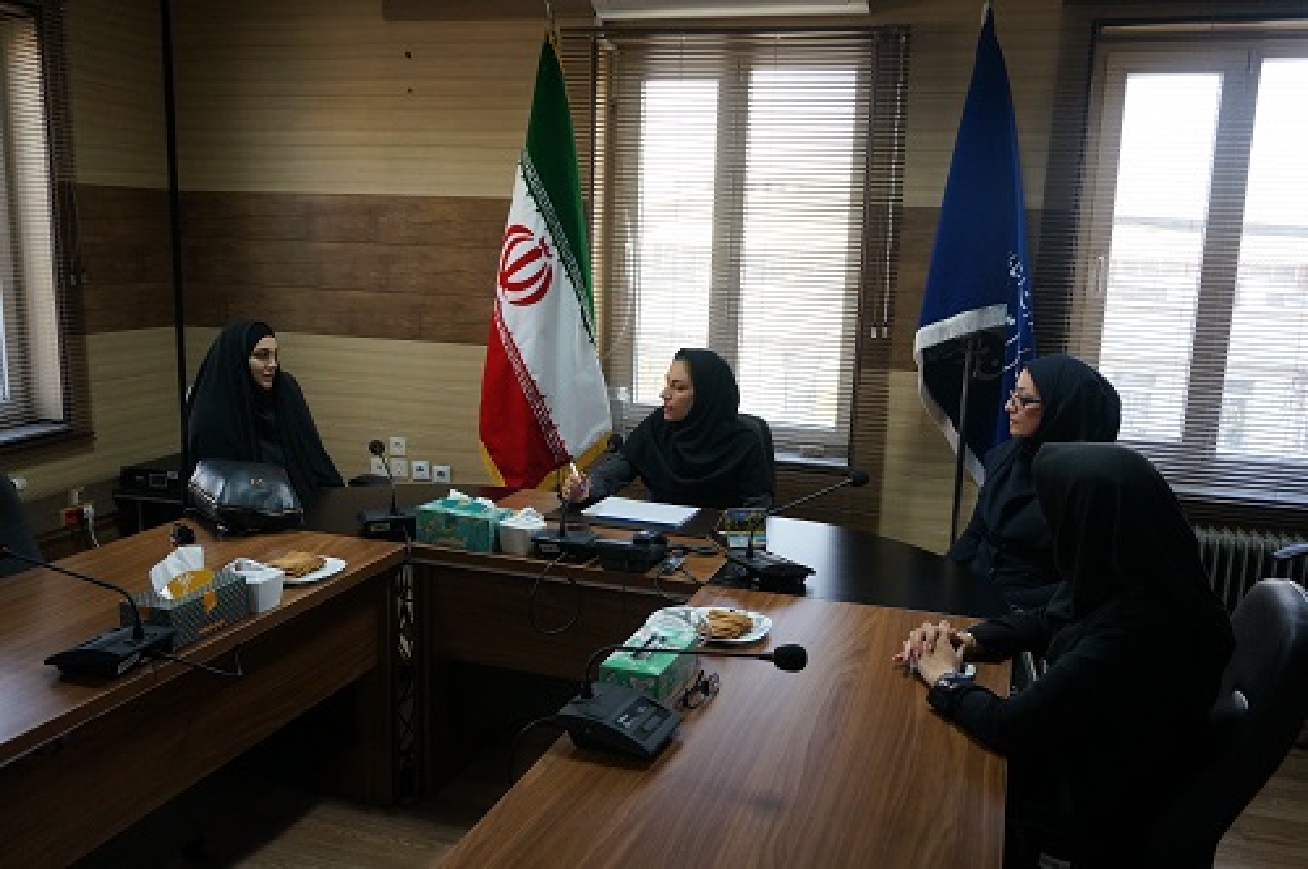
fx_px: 1089
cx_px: 654
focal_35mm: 30
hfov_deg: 62.0
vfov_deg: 43.5
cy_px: 434
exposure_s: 1/160
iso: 1000
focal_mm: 20
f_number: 4
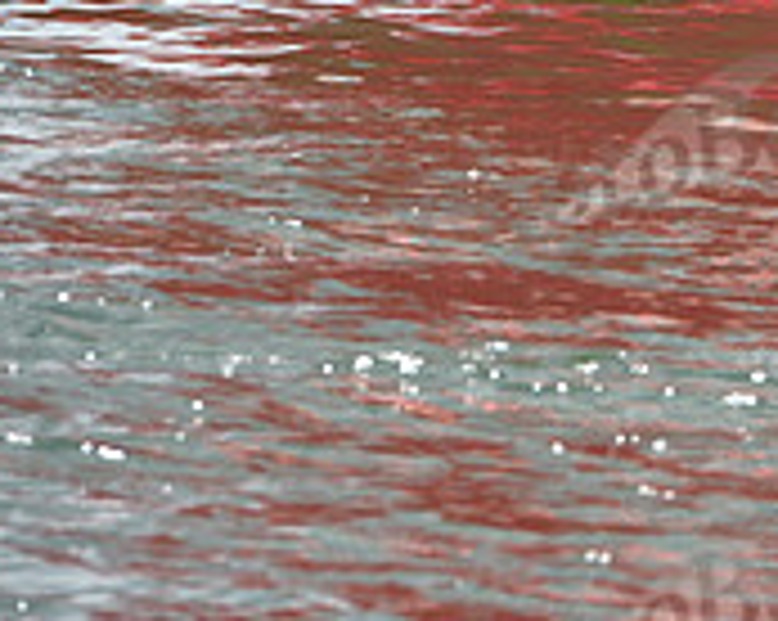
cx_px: 1277
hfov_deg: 3.3
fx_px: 13409
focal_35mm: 583
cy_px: -151
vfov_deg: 2.6
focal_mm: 185
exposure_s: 1/1000
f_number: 10
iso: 320
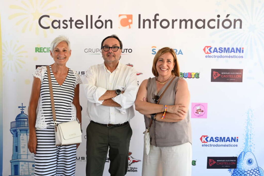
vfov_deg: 36.0
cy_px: 88
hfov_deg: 51.9
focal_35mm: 37
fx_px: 271
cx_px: 132
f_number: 5
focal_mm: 37
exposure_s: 1/125
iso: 400
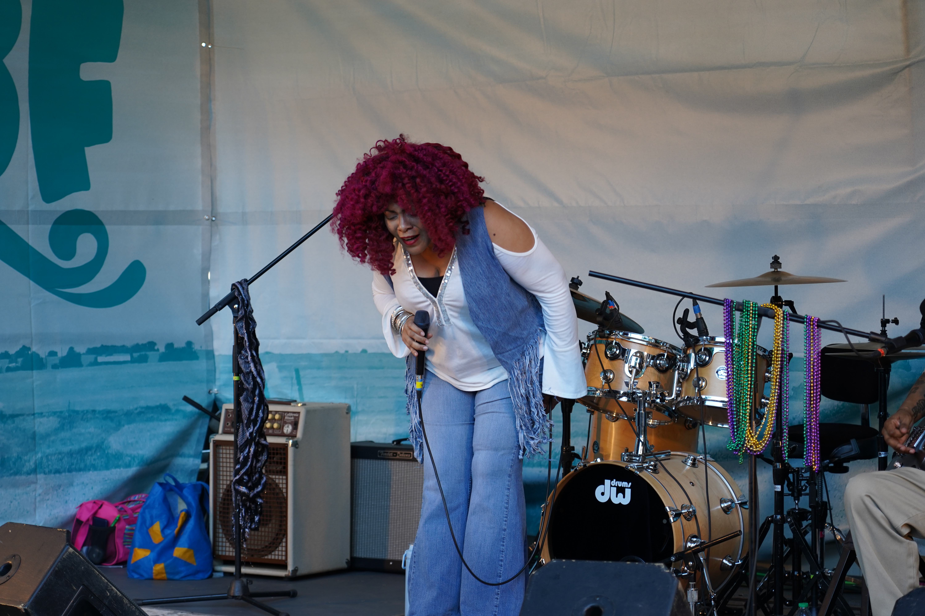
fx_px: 2698
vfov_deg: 13.0
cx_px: 462
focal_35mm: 105
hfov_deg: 19.5
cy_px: 308
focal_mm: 105
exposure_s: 1/160
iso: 500
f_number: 4
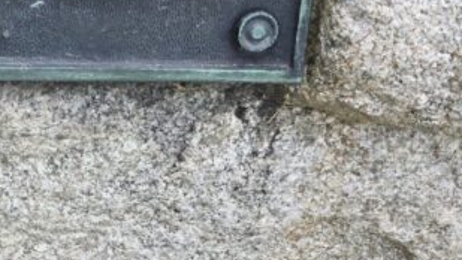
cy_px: -188
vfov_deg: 13.3
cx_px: -102
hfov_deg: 23.3
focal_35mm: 83
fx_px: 1017
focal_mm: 5.4
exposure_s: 1/435
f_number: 1.8
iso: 25
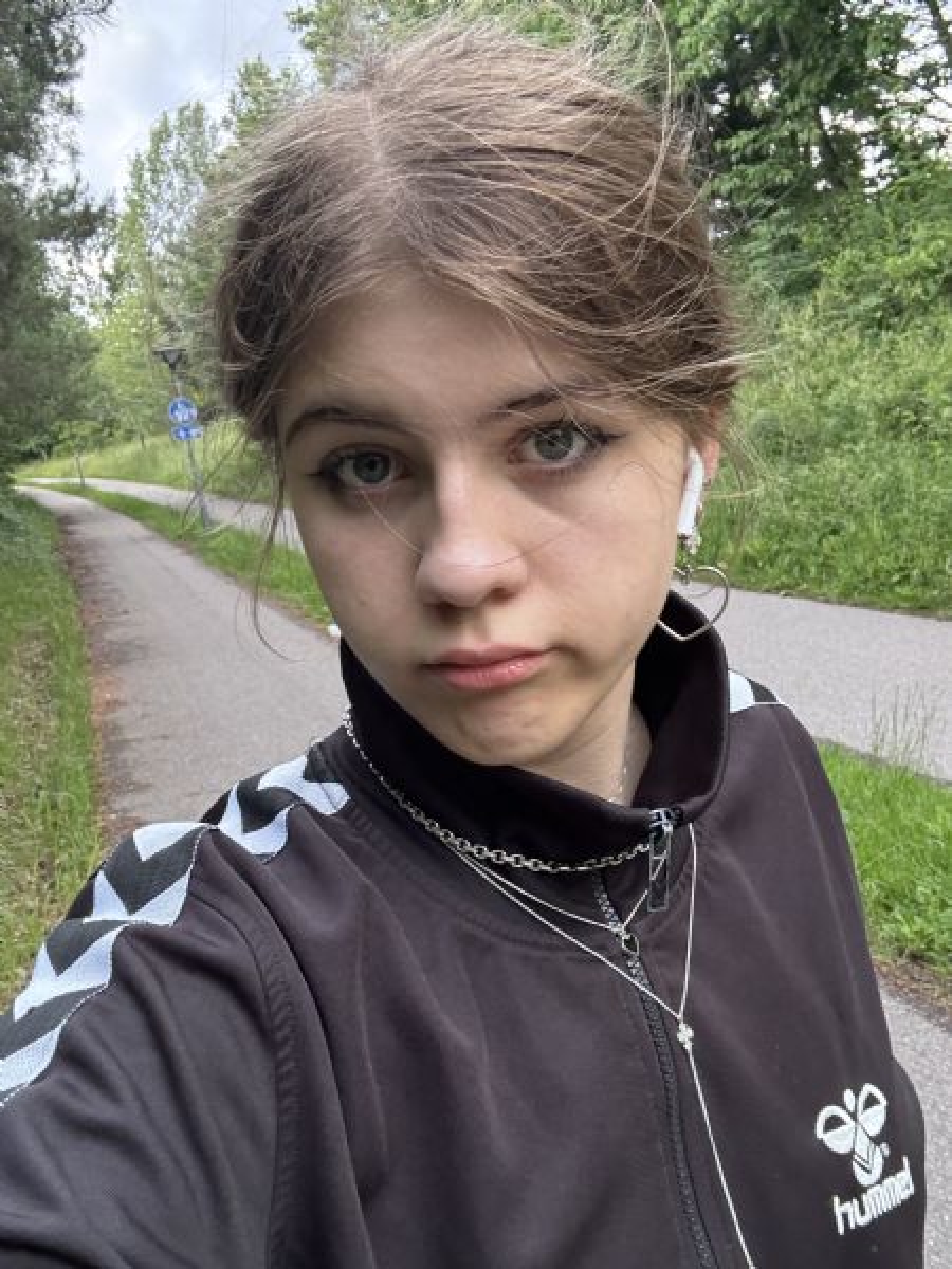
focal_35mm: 30
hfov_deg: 46.8
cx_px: 476
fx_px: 1100
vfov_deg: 60.0
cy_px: 634
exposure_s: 1/121
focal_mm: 2.69
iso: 50
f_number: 1.9
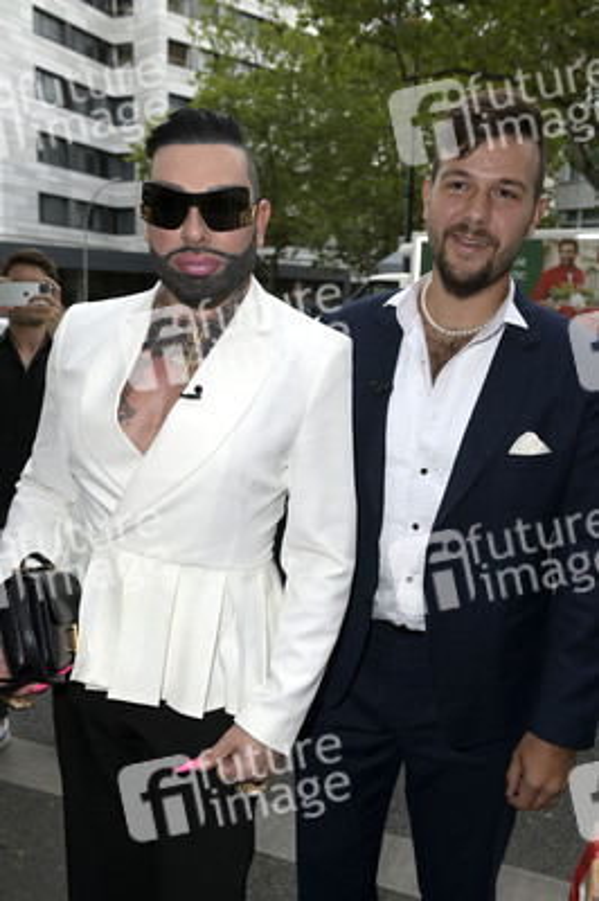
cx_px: 300
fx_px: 900
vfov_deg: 53.2
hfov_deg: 36.8
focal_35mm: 36
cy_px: 450
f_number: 5.6
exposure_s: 1/200
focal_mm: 36
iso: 800
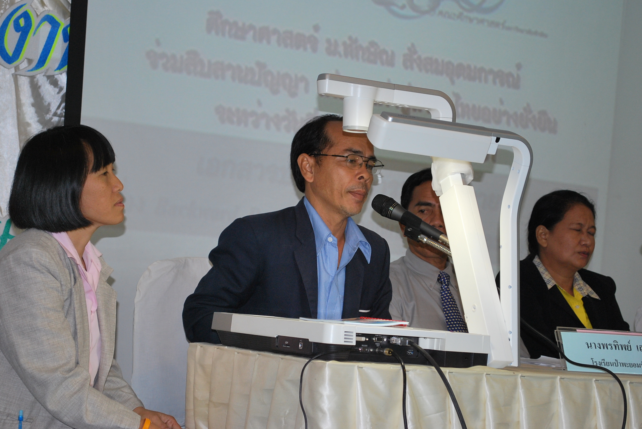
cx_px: 321
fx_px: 1473
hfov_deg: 24.6
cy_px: 214
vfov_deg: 16.6
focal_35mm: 82
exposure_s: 1/25
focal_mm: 55
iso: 400
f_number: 5.6
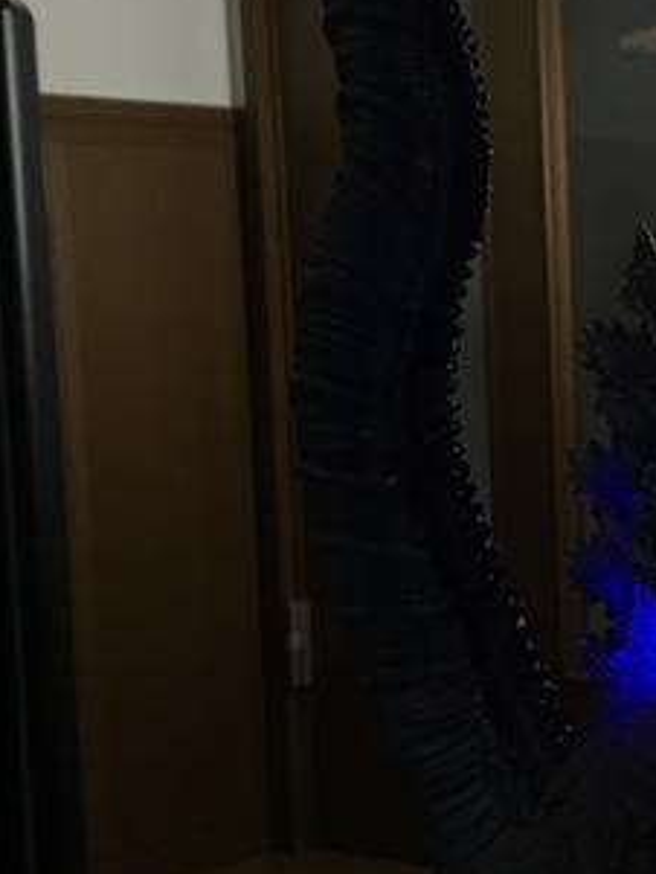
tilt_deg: -3.3
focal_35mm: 77
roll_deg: +2.1
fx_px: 1944
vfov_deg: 25.3
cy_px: 444
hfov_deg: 18.1
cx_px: 807
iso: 100
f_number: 2.2
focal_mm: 4.15
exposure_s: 1/8
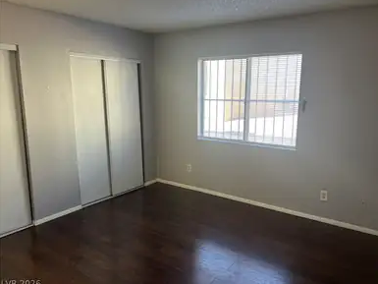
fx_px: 295
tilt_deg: -8.7
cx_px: 195
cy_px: 142
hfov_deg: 65.3
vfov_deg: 51.4
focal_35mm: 27
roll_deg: -0.5
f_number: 1.5
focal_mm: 5.7
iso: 100
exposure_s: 1/120
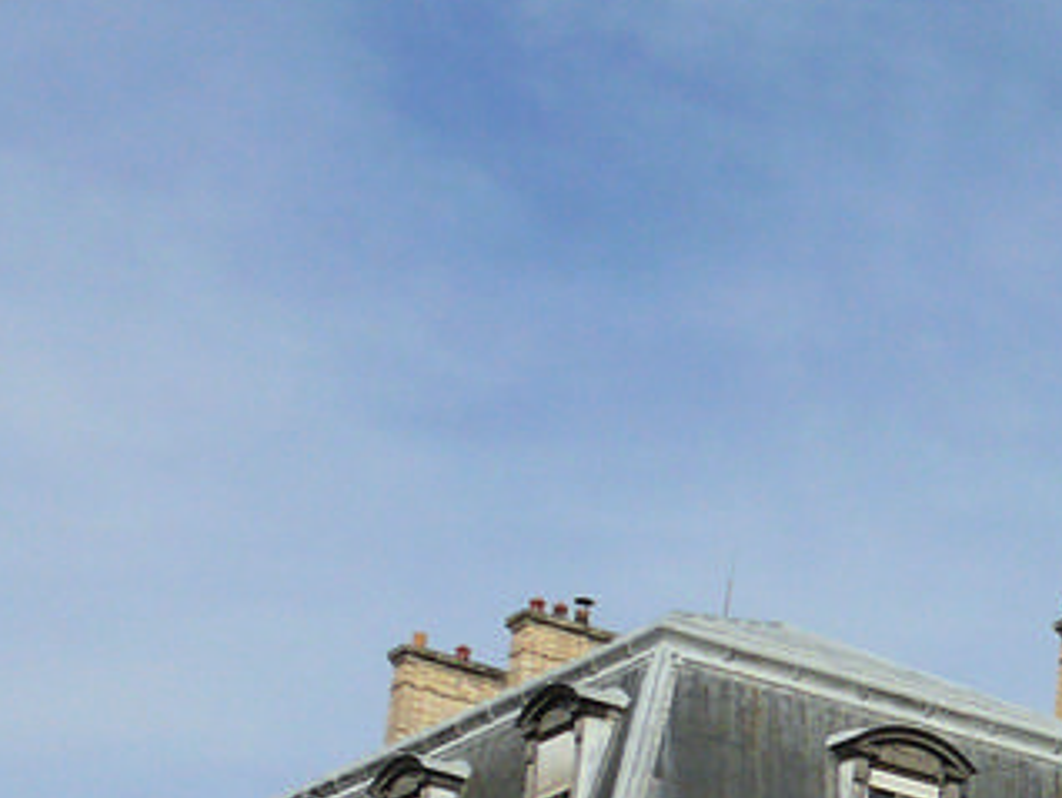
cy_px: 1025
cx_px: 1964
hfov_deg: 13.3
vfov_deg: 11.0
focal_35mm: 132
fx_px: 4053
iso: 100
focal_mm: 7.4
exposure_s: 1/500
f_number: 7.1
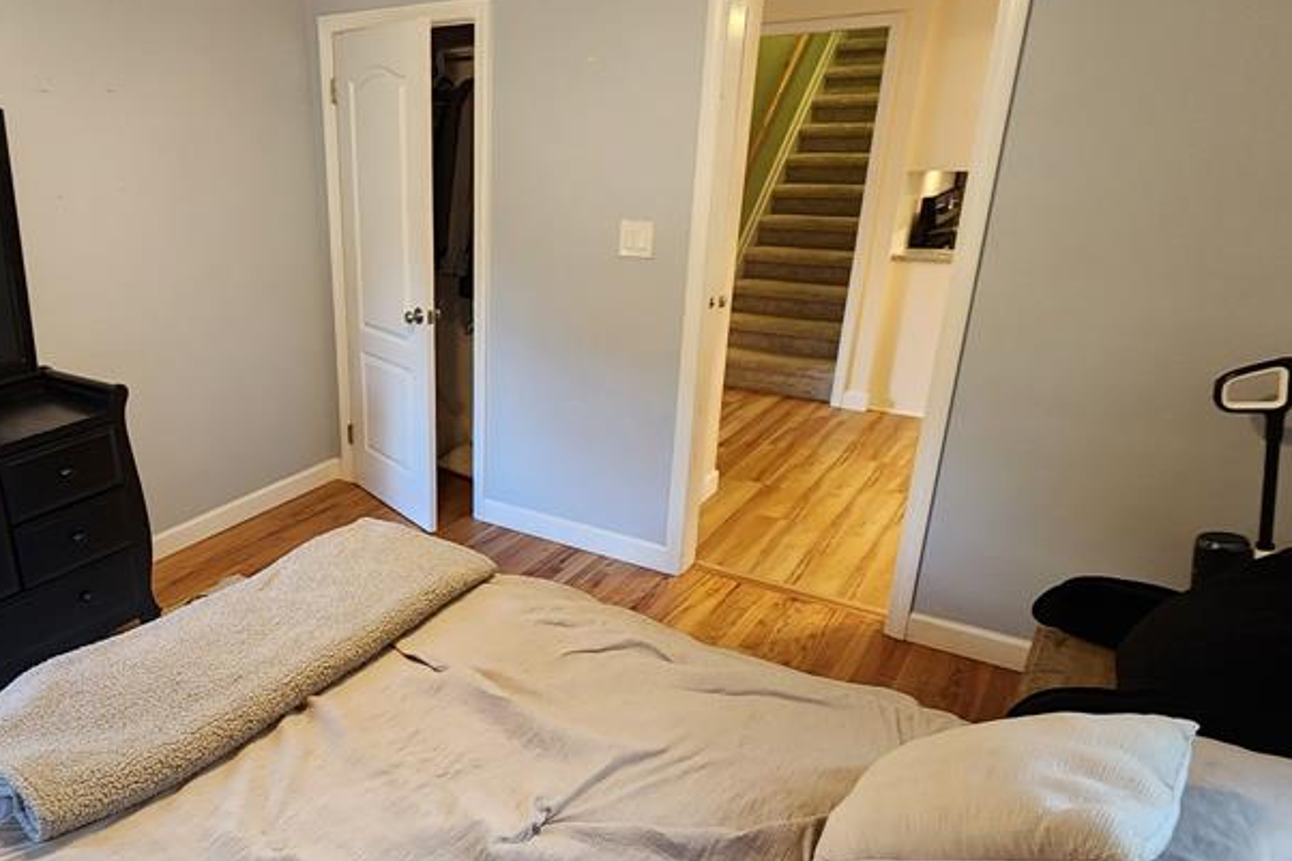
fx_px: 825
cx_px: 382
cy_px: 487
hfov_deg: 72.6
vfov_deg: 54.9
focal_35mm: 23
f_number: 2.2
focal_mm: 2.2
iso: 320
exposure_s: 1/30
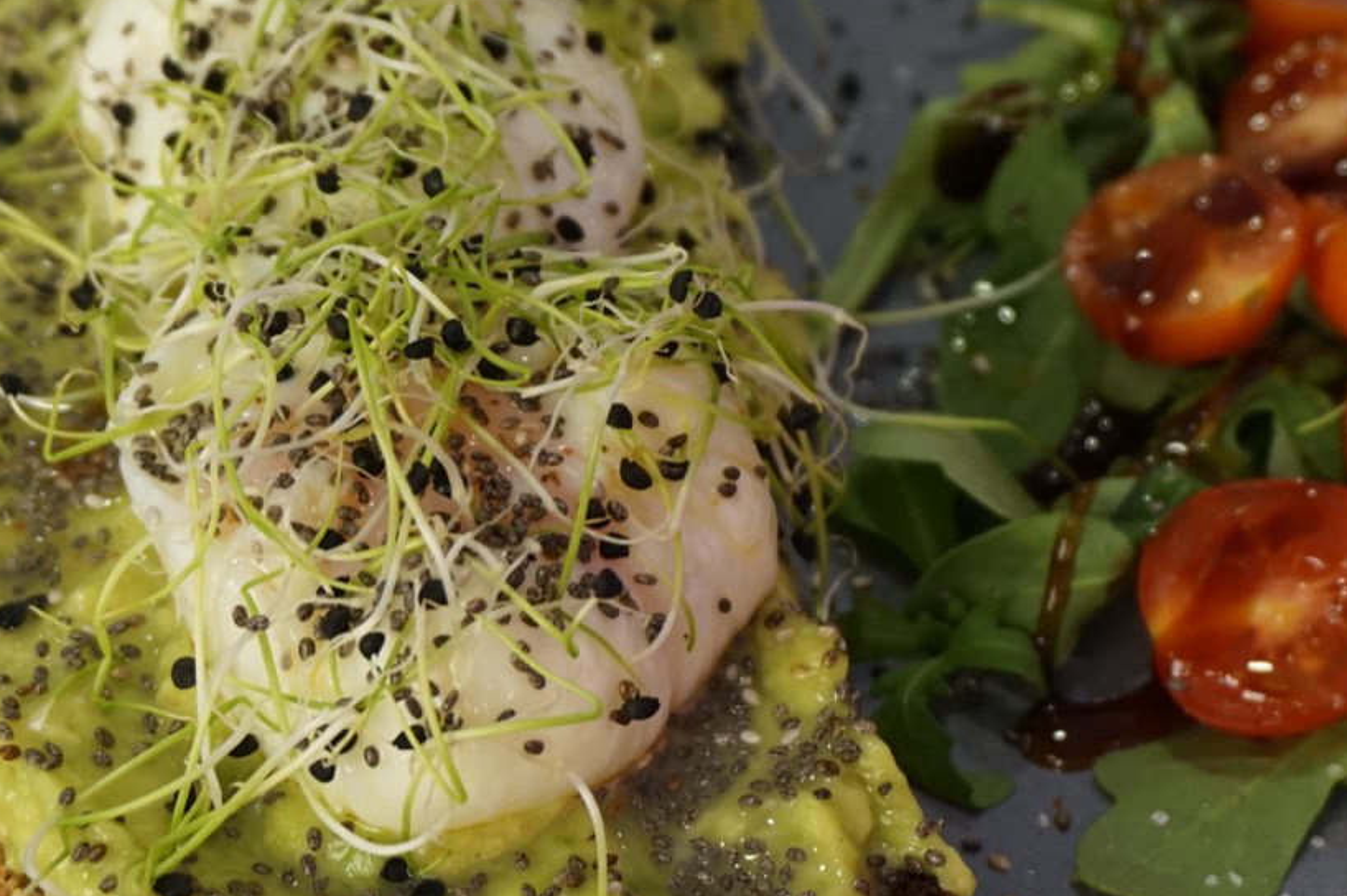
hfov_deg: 22.4
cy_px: 553
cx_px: 685
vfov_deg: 15.0
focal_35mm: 91
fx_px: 3401
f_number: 5
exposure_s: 1/60
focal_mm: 31
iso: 800
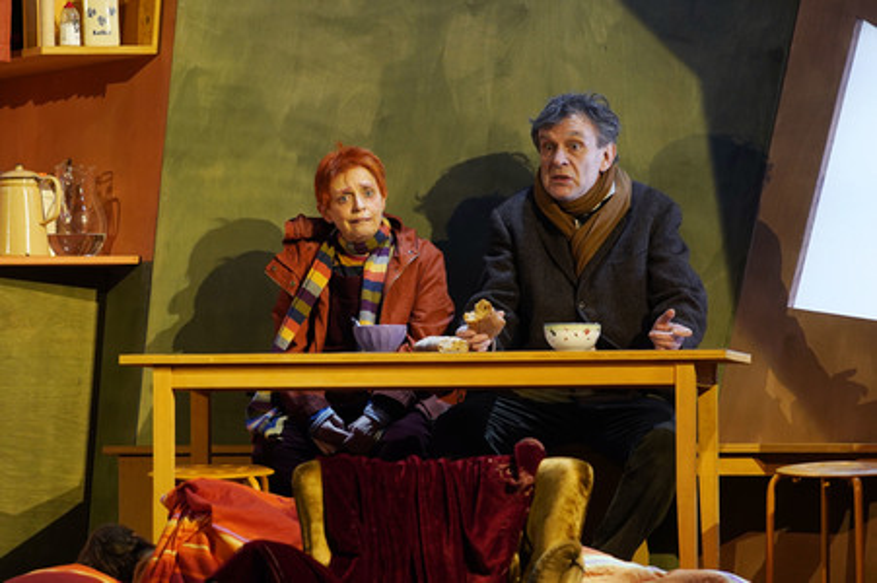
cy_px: 292
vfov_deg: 6.9
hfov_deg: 10.3
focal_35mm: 200
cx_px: 438
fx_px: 4869
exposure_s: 1/250
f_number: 5
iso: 1600
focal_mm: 200
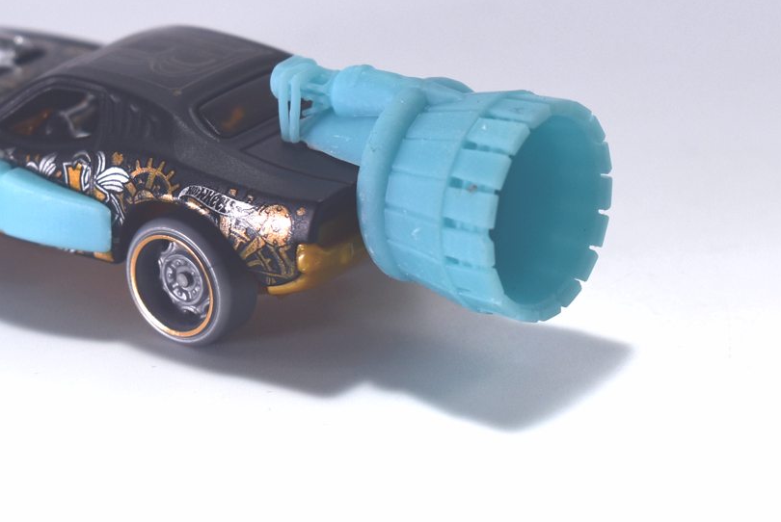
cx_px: 257
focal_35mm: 144
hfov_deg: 14.2
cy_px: 200
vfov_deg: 9.5
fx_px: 3127
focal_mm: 52
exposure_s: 1/250
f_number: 8
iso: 200
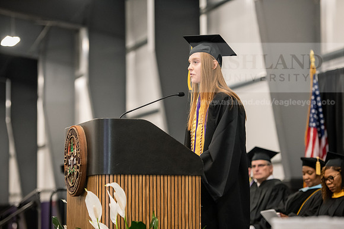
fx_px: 1147
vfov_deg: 11.4
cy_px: 114
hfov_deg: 17.1
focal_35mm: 120
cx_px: 172
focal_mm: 120
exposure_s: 1/200
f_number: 3.2
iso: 3200
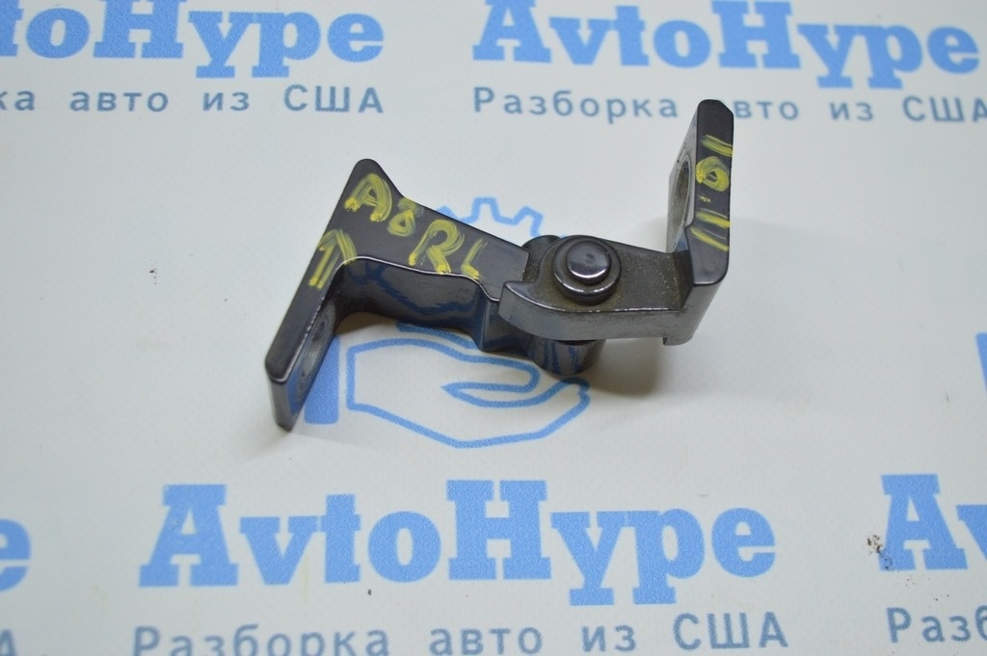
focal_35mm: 48
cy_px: 328
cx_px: 494
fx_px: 1315
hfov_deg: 41.1
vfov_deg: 28.0
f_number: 4.5
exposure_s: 1/60
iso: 400
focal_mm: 32
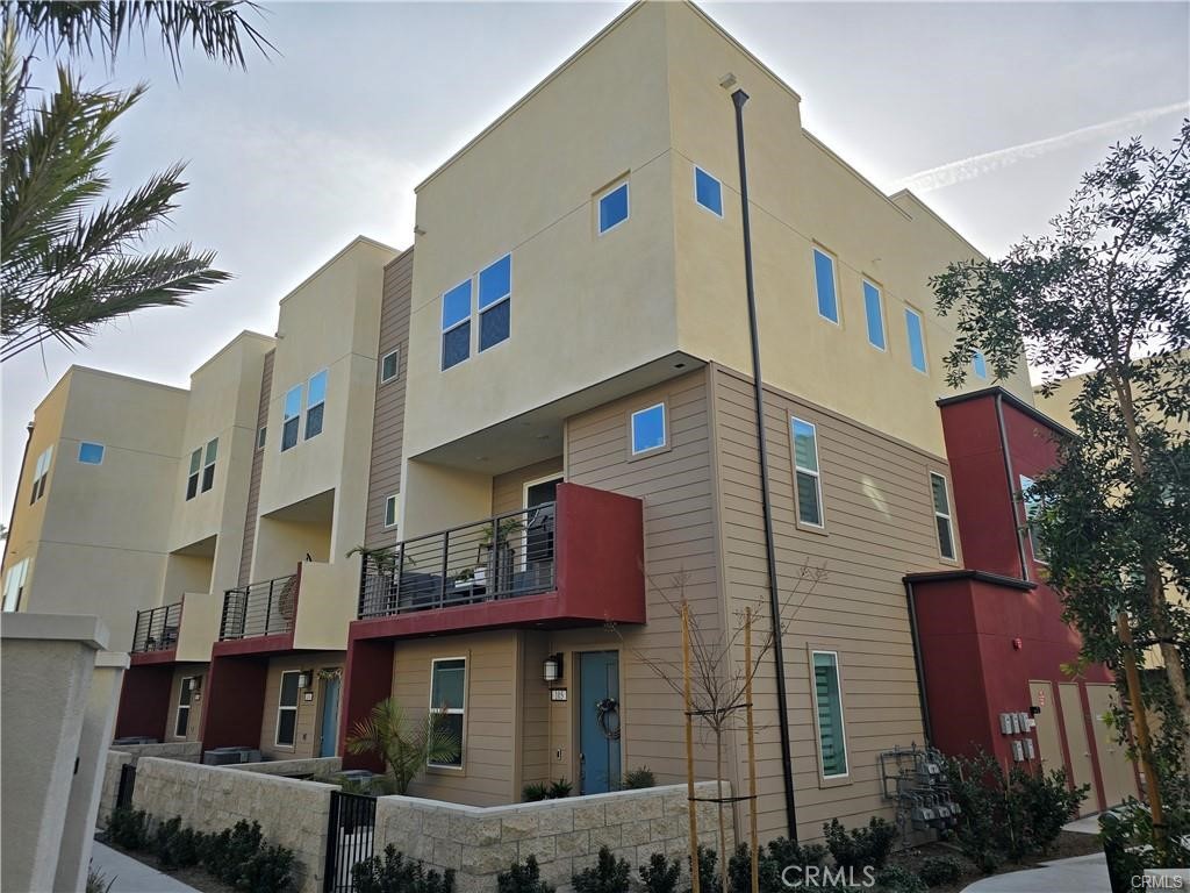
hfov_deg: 73.9
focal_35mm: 23
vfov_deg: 58.9
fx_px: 791
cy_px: 446
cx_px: 595
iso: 12
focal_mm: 6.3
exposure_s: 1/1000
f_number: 1.7
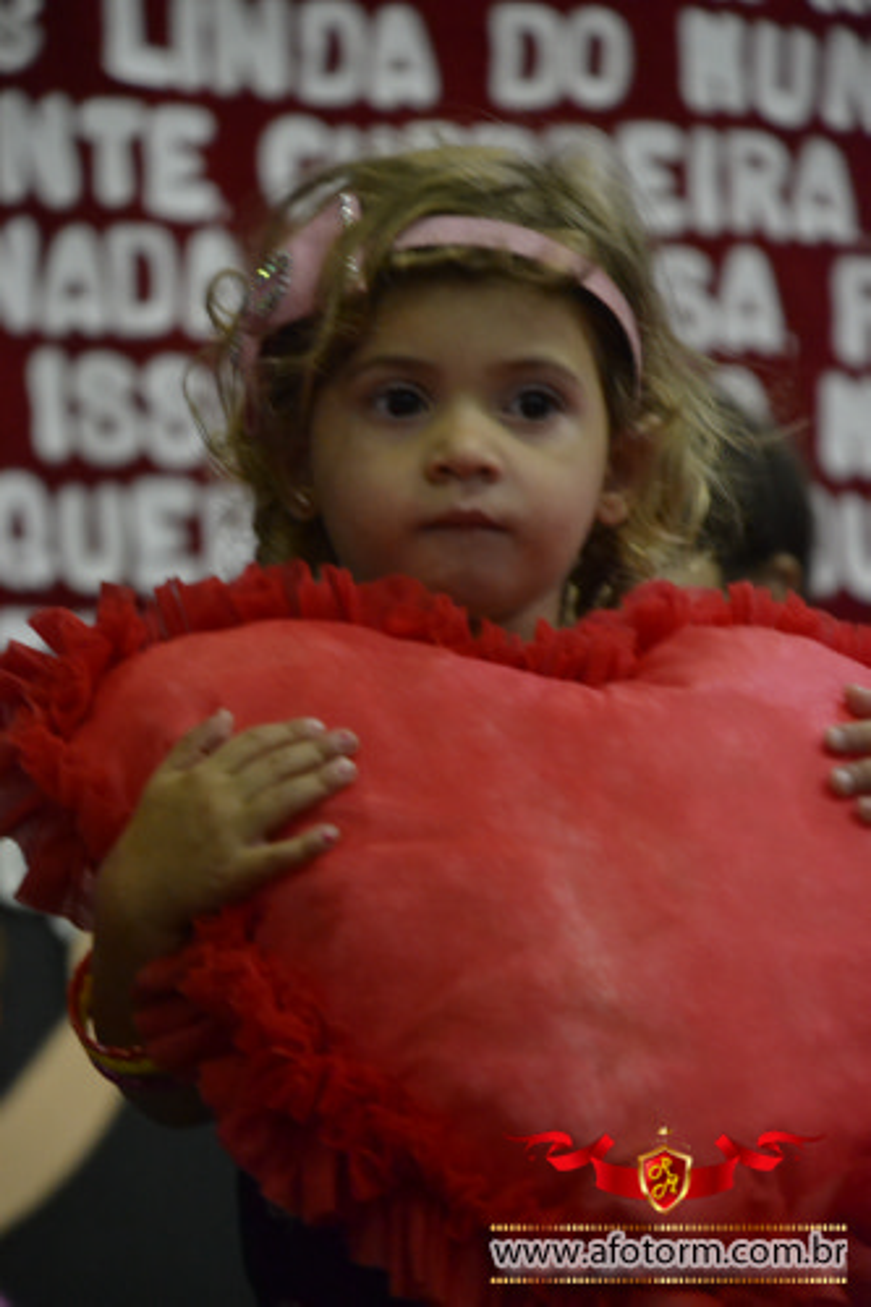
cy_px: 654
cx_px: 436
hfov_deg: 6.8
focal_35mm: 202
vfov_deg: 10.2
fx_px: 7354
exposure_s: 1/20
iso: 3200
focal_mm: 135
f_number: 5.6
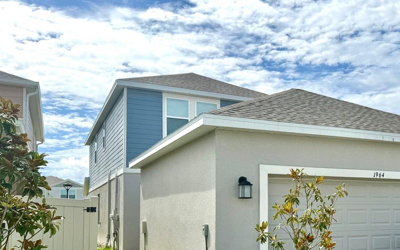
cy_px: 189
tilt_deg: +3.5
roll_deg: +0.3
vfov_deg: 31.4
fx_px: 436
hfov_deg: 47.3
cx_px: 304
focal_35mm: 40
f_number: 1.78
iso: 80
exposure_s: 1/9091
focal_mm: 6.76
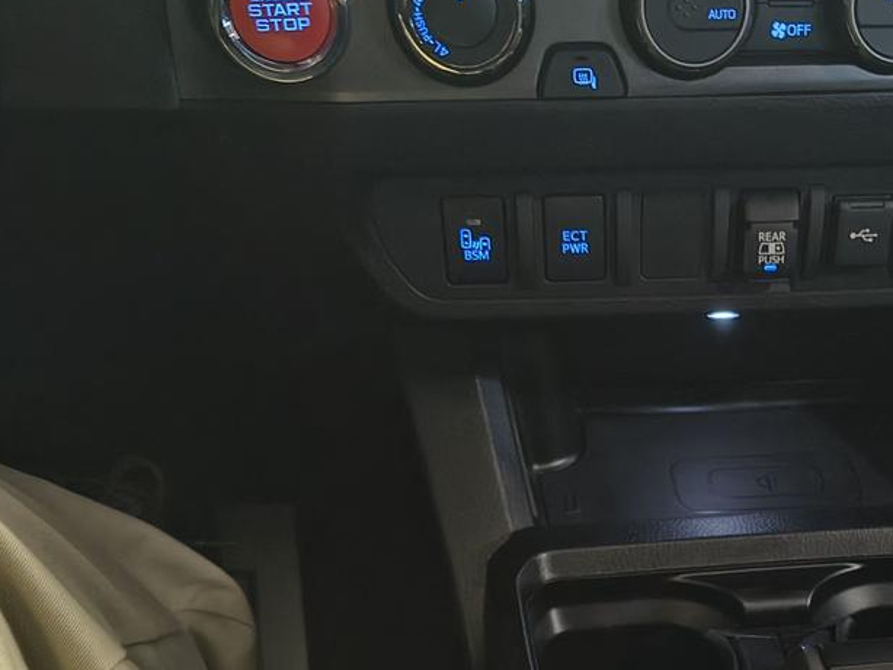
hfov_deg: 37.1
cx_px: 685
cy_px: 658
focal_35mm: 50
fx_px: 1290
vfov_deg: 27.6
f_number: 1.8
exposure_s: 1/30
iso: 1820
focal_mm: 5.56
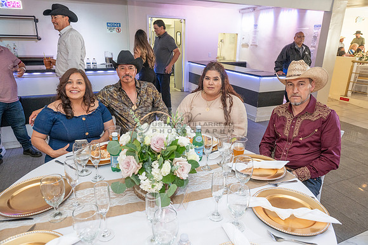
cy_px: 122
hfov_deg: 73.7
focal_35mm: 24
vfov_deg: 53.2
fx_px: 245
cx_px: 184
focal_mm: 24
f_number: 5.6
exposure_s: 1/160
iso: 800
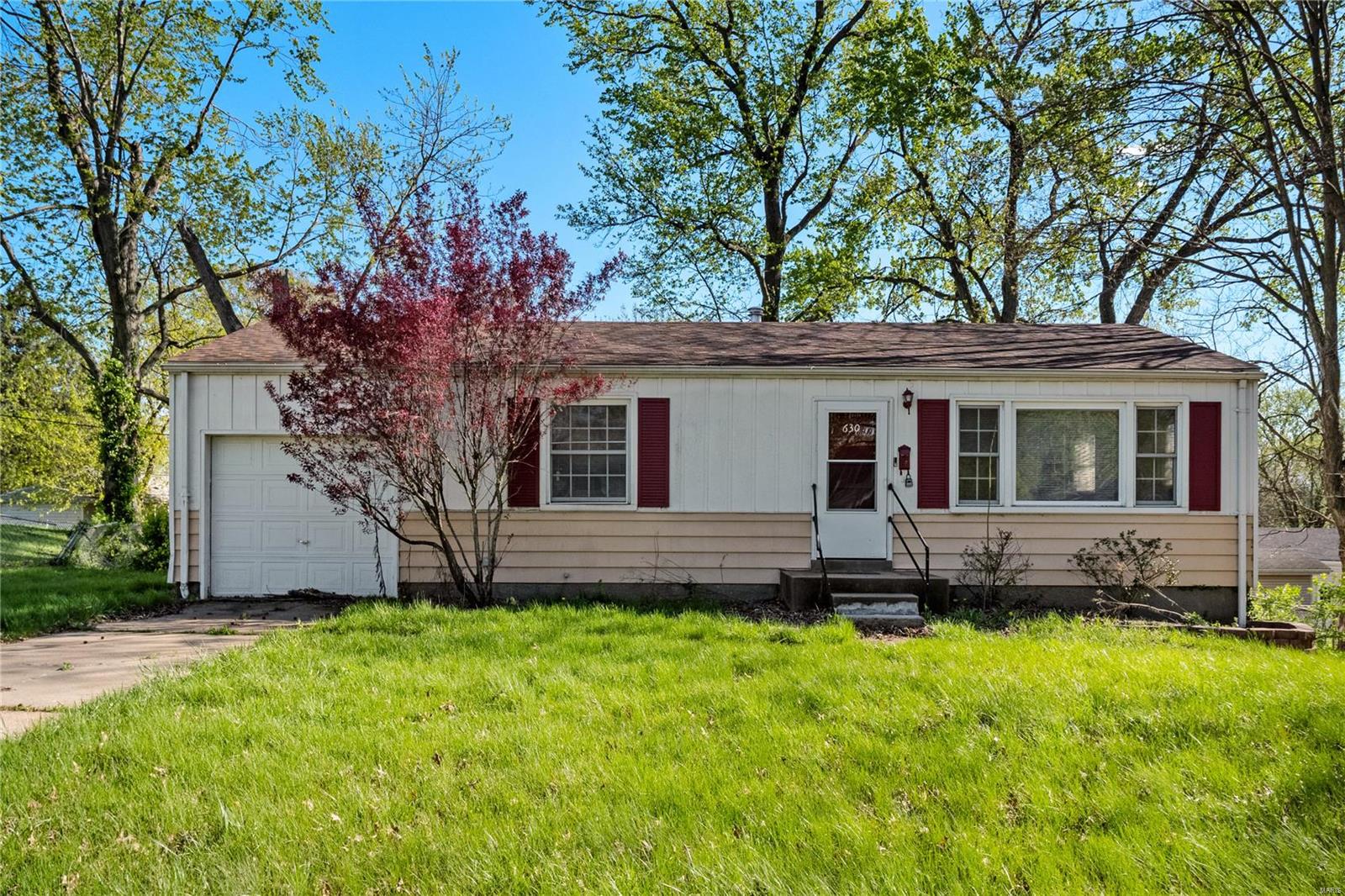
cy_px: 448
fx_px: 1046
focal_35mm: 28
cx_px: 672
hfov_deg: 65.5
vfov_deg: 46.4
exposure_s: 1/400
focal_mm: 14
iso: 400
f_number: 8
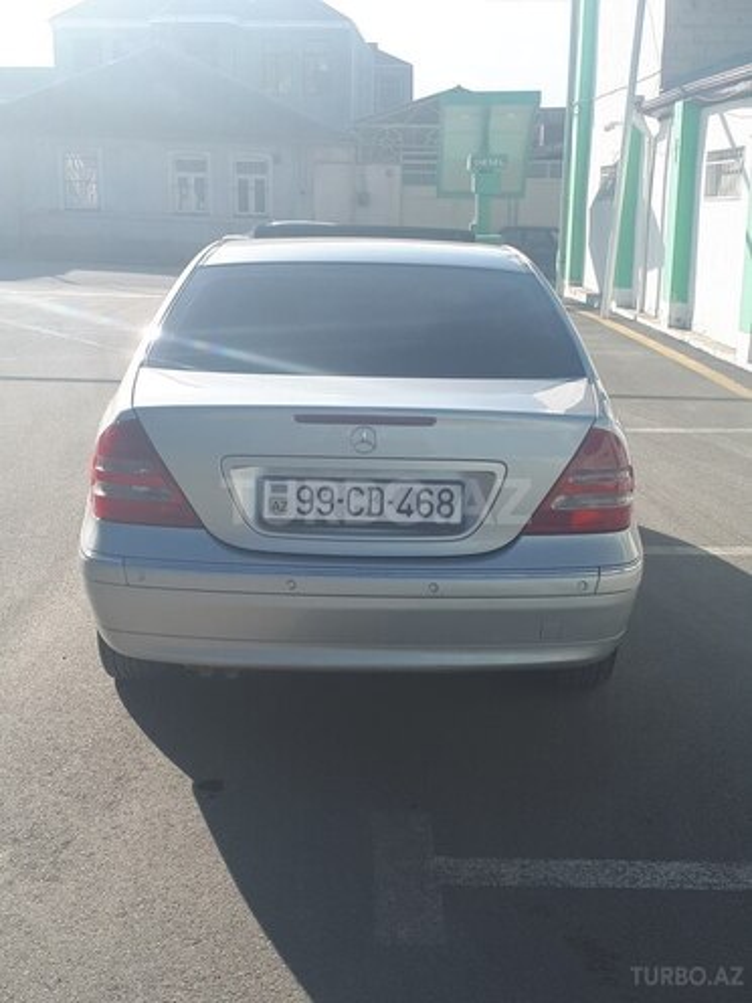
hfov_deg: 51.4
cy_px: 502
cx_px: 376
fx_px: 782
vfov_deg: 65.3
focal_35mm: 27
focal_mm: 3.6
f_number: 1.9
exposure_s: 1/929
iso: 40
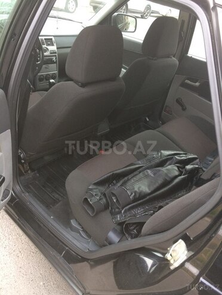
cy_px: 148
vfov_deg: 61.7
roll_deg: -7.4
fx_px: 248
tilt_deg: -35.2
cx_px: 111
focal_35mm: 29
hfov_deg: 48.2
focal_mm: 4.15
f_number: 2.2
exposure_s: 1/33
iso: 64
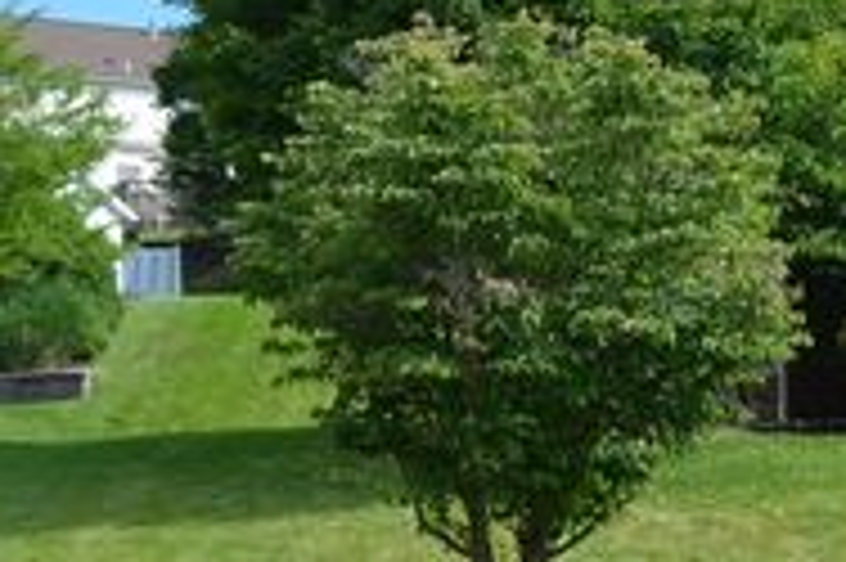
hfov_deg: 19.8
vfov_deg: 14.2
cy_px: 303
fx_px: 2254
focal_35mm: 96
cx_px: 1048
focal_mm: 24
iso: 100
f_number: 6.3
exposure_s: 1/160
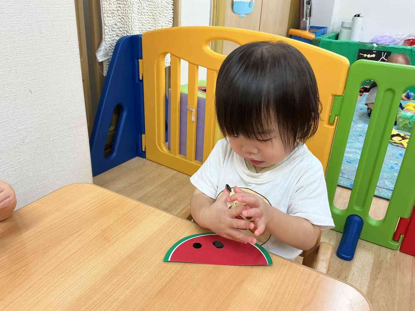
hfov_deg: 61.7
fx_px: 348
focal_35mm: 29
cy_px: 156
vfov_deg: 48.2
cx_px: 208
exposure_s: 1/60
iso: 64
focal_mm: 3
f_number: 1.8
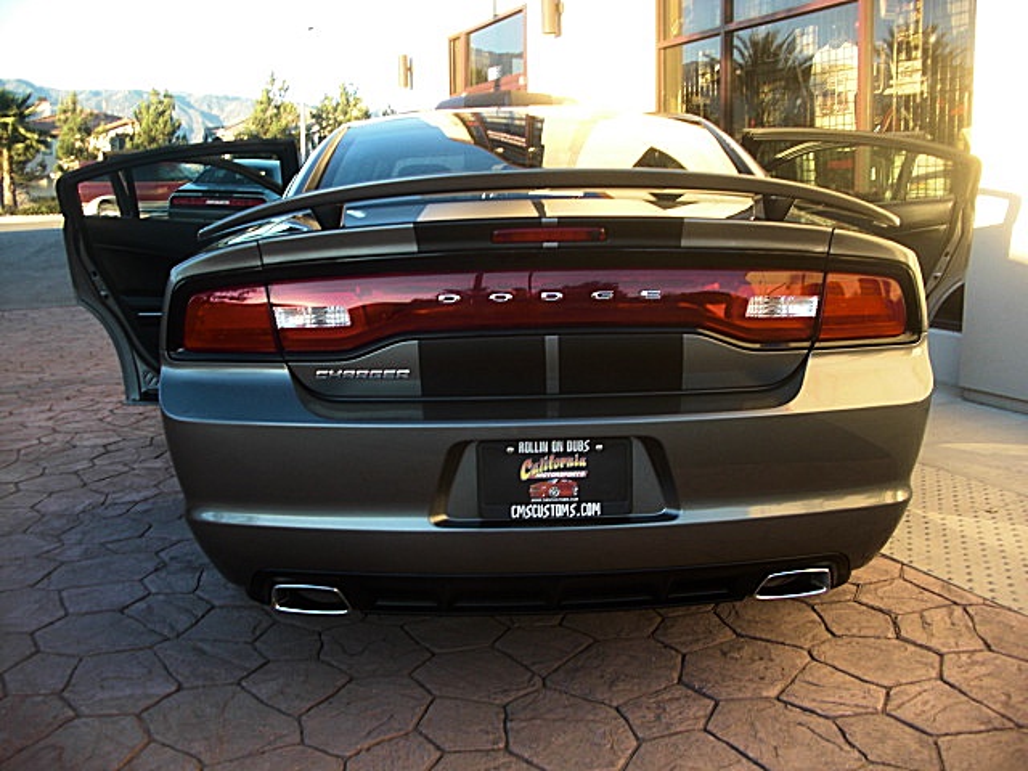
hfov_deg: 51.4
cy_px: 386
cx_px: 514
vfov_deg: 39.7
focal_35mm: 36
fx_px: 1069
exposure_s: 1/60
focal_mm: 6.3
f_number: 2.8
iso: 50
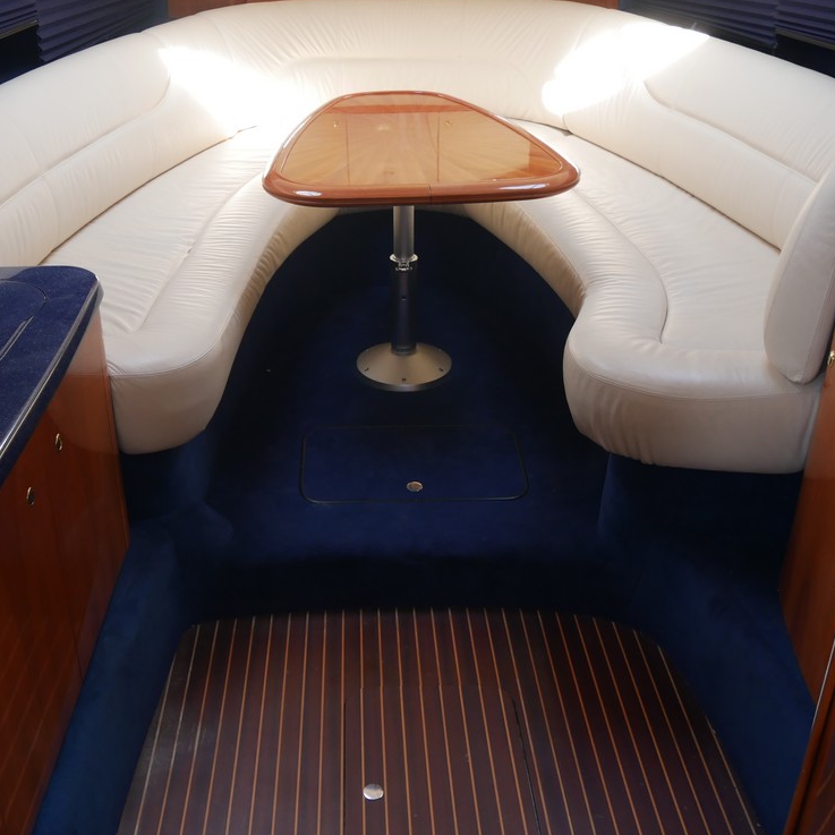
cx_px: 336
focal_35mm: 37
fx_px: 1010
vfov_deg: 44.9
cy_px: 390
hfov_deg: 44.7
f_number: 3.5
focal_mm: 12
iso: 320
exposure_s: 1/60
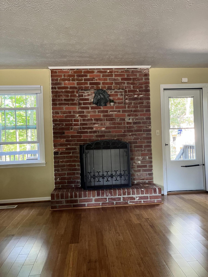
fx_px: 208
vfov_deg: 67.3
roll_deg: +1.3
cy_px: 138
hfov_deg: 53.1
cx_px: 104
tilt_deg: -1.3
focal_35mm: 26
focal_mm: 5.1
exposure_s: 1/60
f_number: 1.6
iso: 500
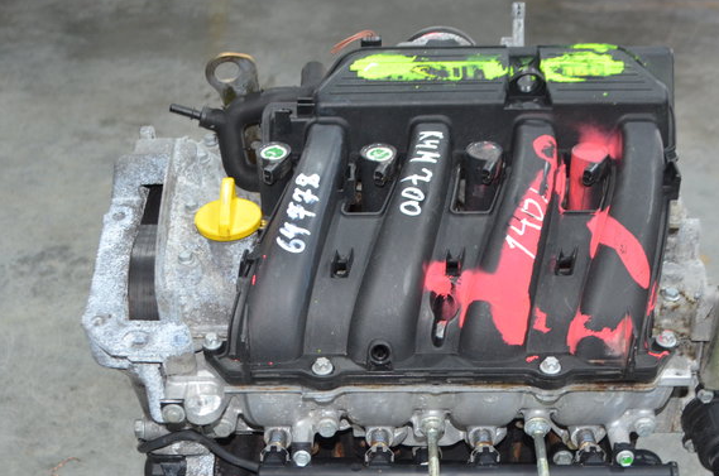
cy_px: 410
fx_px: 1076
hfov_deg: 36.9
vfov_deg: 24.4
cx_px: 321
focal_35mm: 54
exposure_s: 1/60
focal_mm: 20
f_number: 3.8
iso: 800
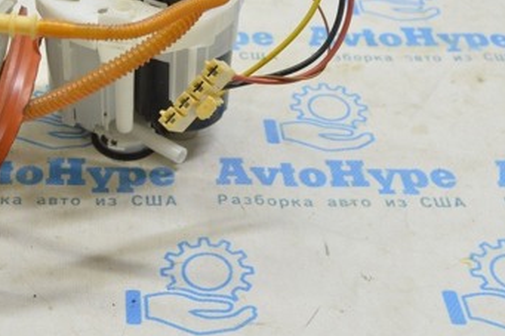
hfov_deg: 26.1
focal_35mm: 76
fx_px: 1065
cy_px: 87
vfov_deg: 17.8
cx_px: 81
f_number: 5.6
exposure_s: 1/20
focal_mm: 27
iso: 400
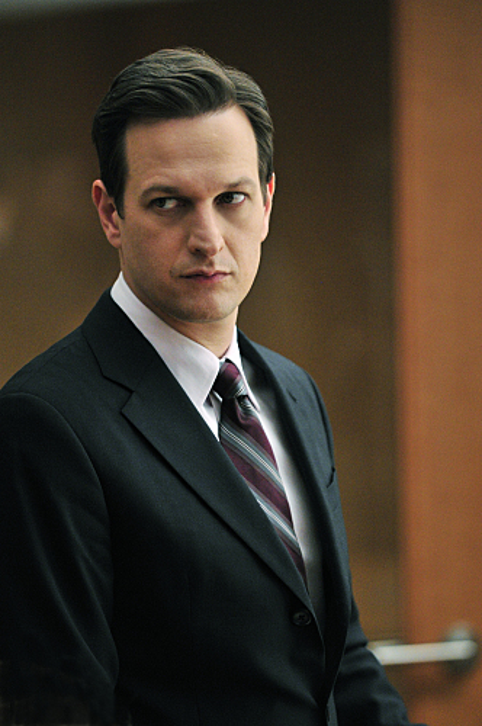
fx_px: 5135
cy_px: 363
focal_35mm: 255
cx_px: 241
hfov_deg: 5.4
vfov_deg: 8.1
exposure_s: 1/125
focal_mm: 170
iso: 1250
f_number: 2.8
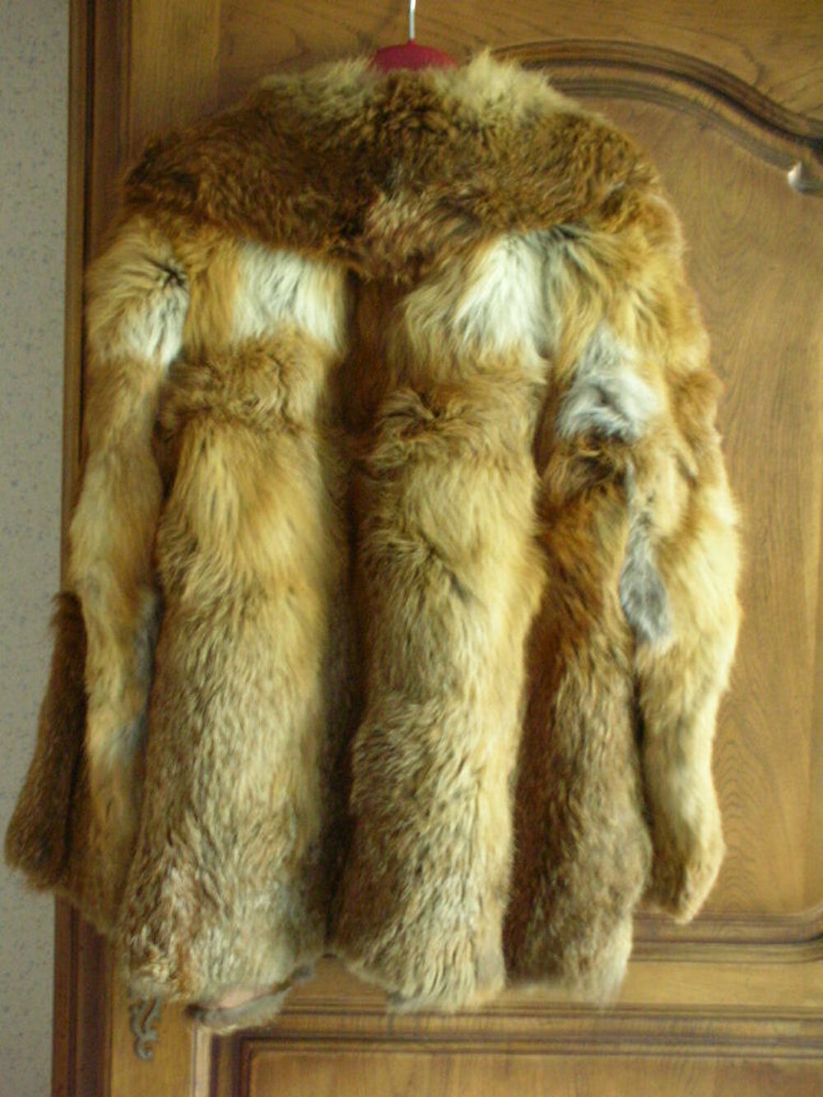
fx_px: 1933
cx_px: 412
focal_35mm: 61
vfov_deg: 31.7
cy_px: 548
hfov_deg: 24.0
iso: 200
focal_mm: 10.1
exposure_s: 1/12.3
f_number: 4
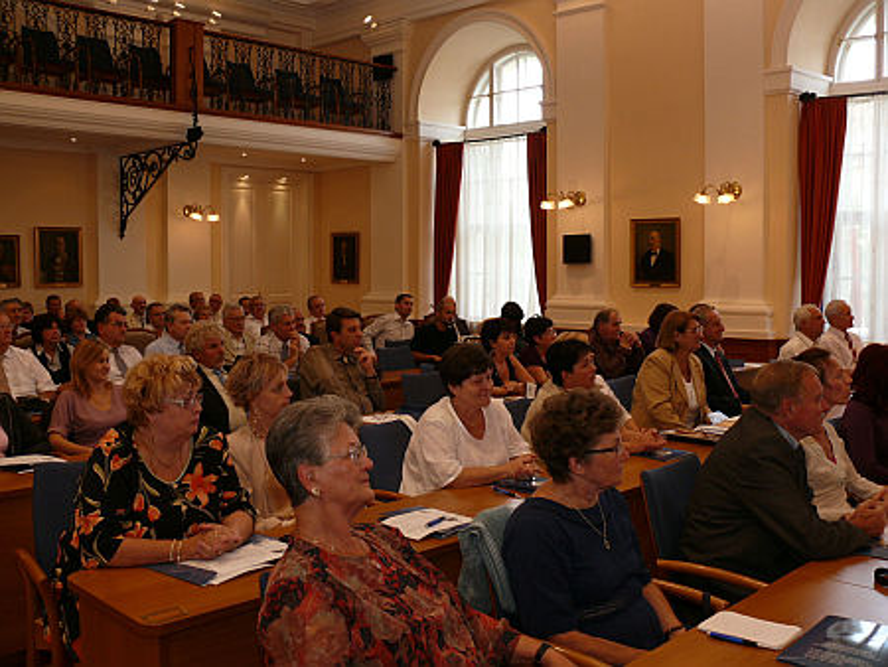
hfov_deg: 52.6
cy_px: 334
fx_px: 898
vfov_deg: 40.7
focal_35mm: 35
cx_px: 444
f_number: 4
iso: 100
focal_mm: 7.4
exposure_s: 1/30
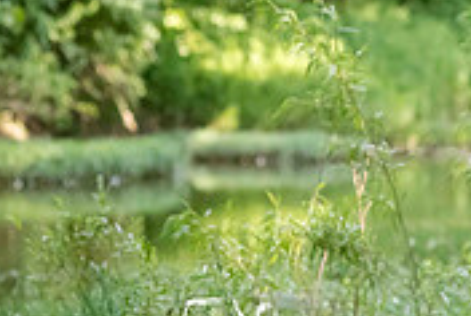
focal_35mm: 411
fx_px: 5386
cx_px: 698
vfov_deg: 3.4
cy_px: 218
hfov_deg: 5.0
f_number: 5
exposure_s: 1/400
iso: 1600
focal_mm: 125
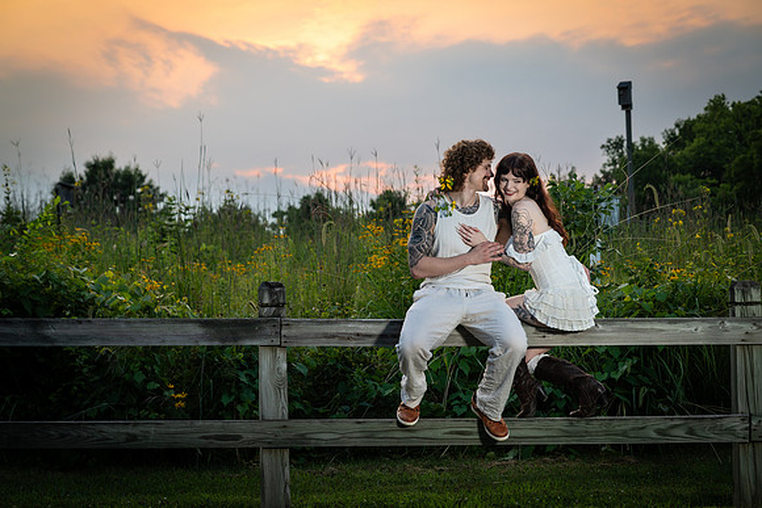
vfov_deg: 13.0
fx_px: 2223
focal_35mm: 105
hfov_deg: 19.5
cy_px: 254
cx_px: 381
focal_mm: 105
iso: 160
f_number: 5.6
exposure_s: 1/200
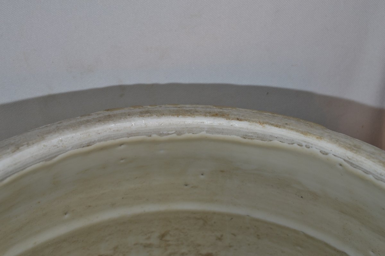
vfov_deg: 34.2
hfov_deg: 49.6
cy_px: 128
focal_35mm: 39
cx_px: 192
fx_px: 417
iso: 100
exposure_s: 1/60
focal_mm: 26
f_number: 8
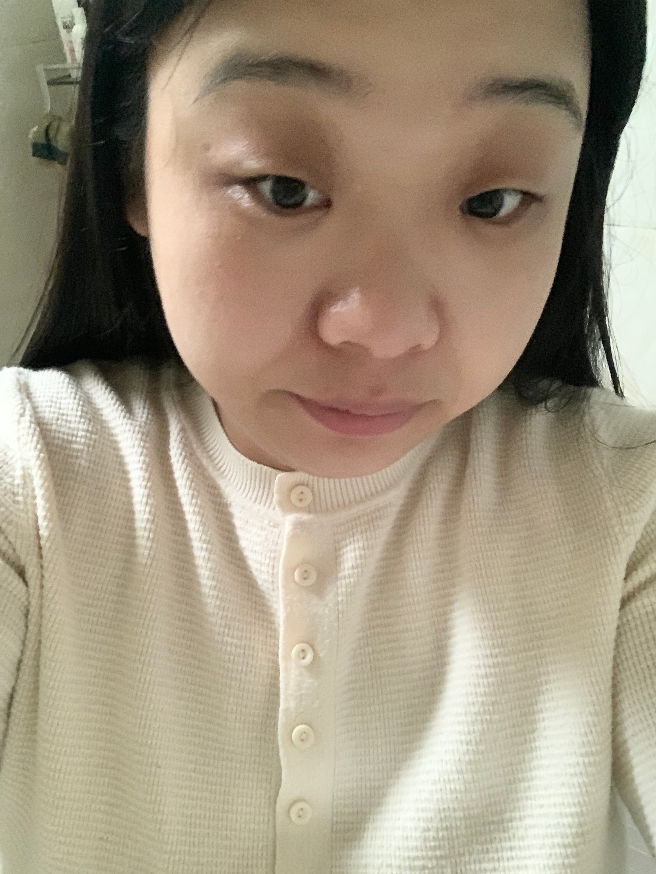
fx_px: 809
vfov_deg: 56.8
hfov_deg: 44.2
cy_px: 437
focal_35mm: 32
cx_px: 328
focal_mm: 2.87
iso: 800
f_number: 2.2
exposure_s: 1/15
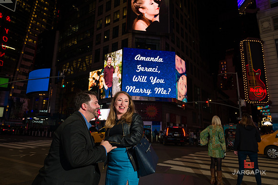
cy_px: 92
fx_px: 185
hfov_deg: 73.8
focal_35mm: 24
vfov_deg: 53.1
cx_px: 139
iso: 500
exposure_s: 1/200
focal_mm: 24
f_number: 5.6
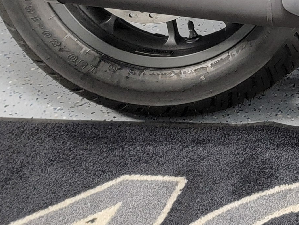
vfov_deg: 12.7
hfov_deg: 15.7
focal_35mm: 105
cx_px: 553
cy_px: -193
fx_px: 907
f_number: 1.8
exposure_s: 1/40
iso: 500
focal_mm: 6.7
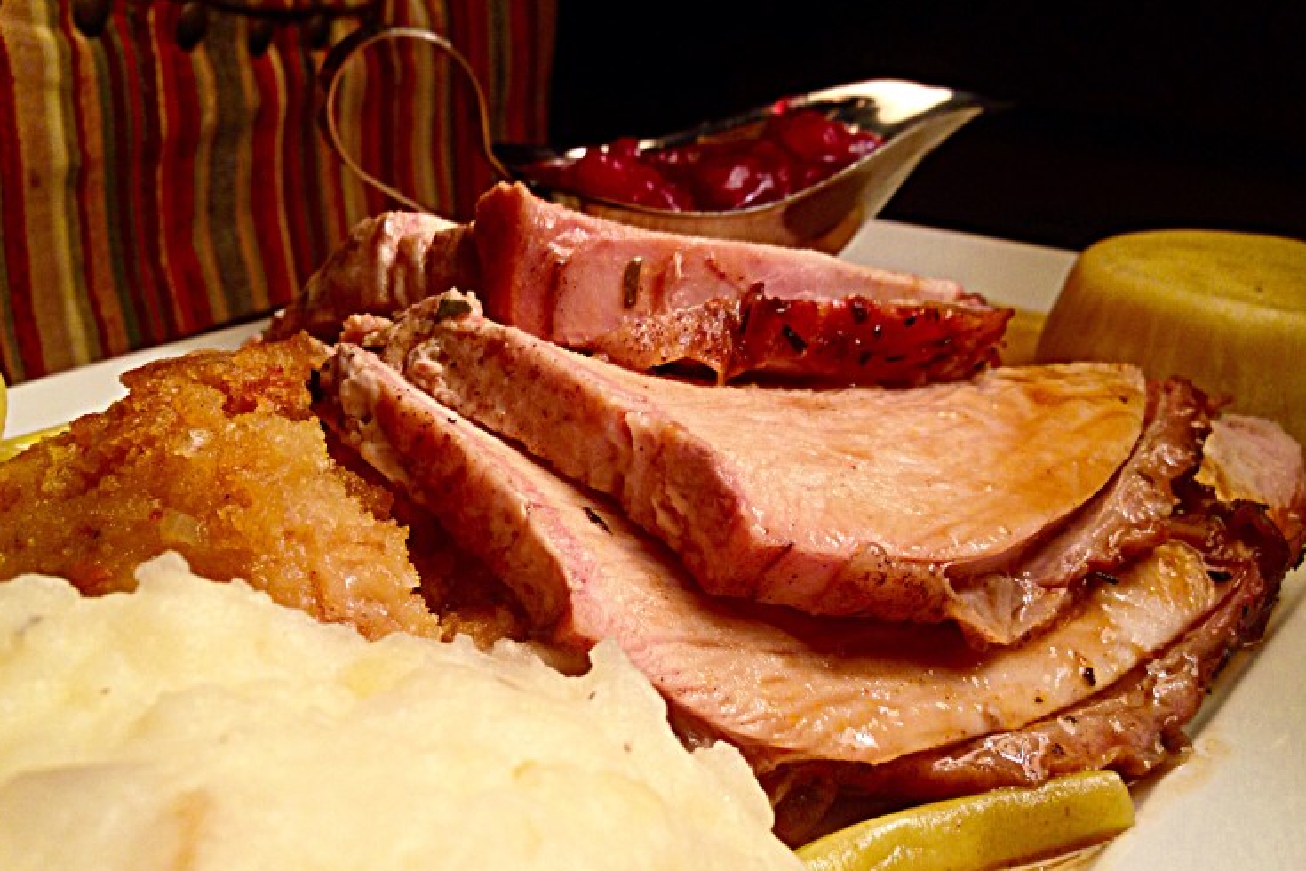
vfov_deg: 37.8
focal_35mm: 35
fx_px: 1270
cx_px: 645
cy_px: 487
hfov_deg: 54.4
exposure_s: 1/20
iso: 100
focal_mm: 4.12
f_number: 2.4
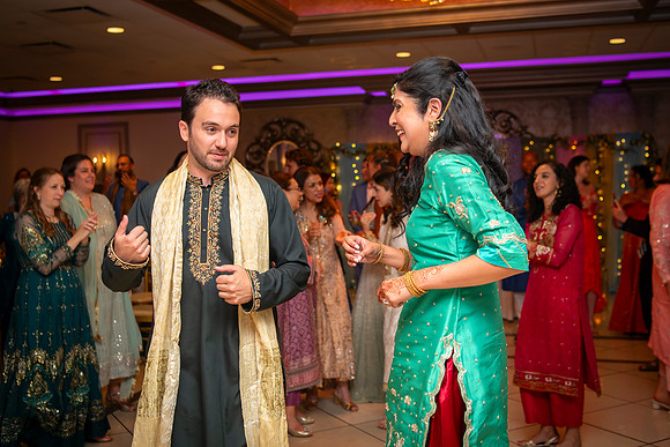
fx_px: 751
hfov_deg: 48.1
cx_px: 337
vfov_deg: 33.1
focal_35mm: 40
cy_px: 215
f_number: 2.8
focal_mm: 35
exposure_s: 1/160
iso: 800
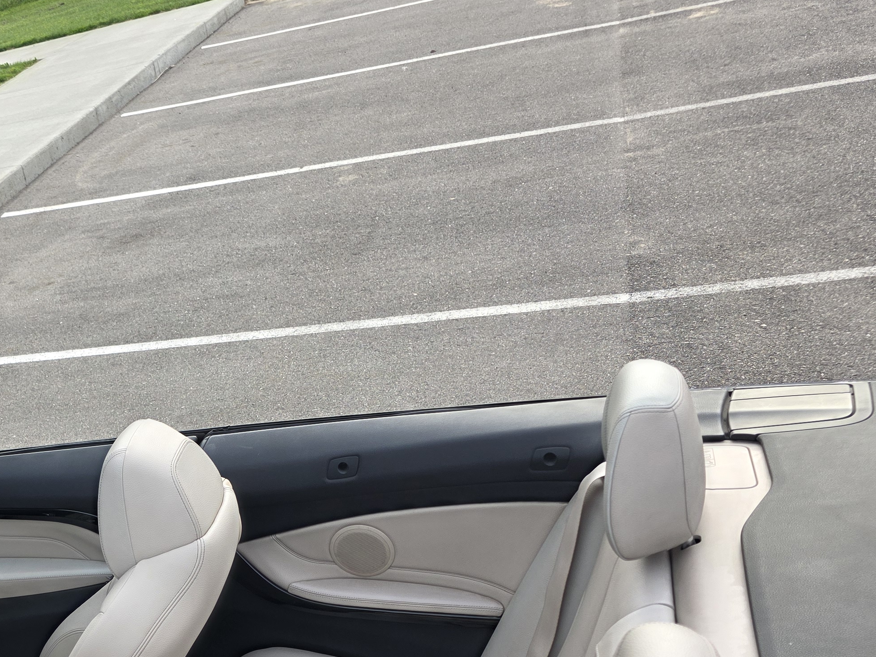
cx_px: -11
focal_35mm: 47
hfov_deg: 36.2
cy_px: 649
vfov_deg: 29.0
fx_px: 1189
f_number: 1.7
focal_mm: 6.3
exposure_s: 1/359
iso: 50
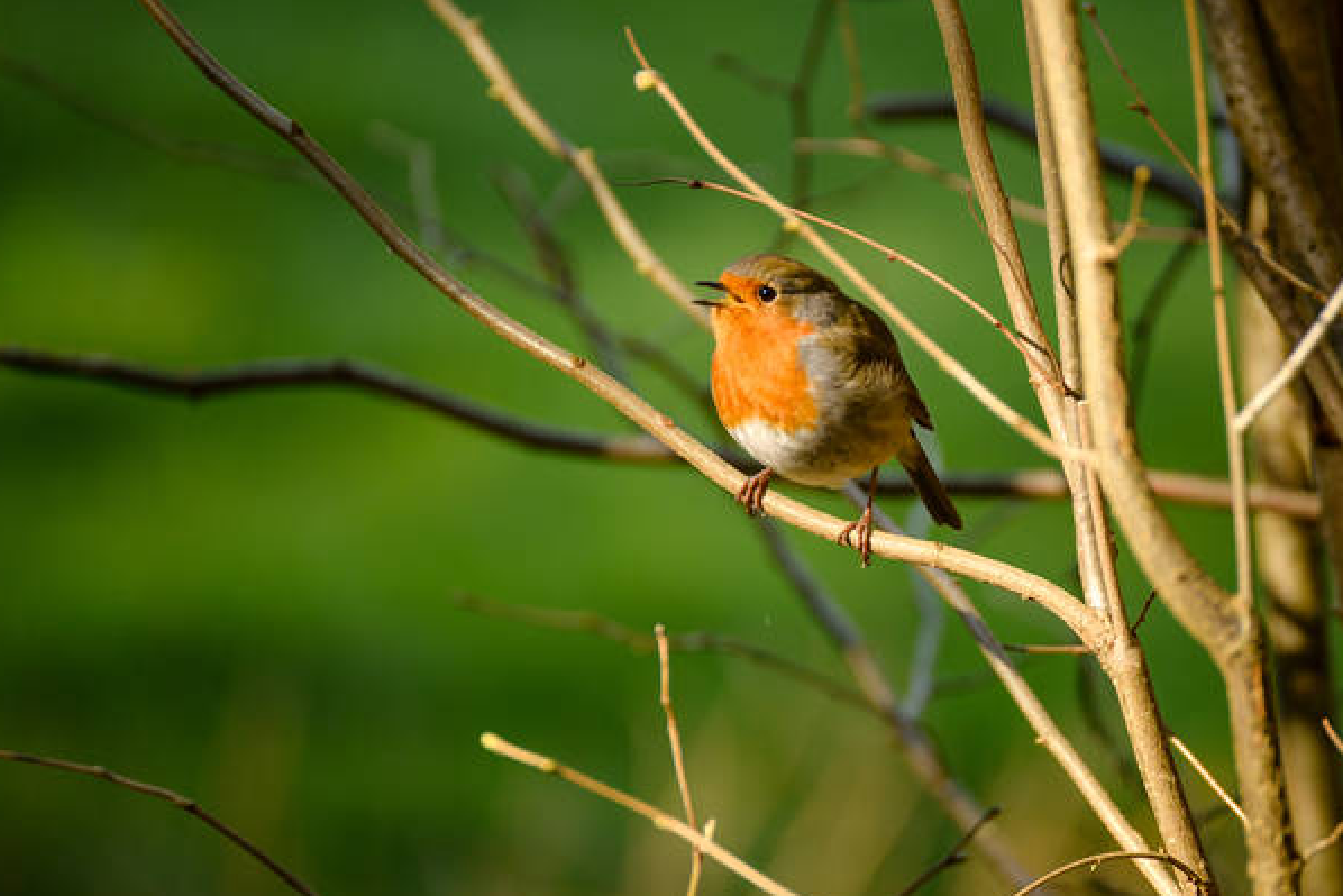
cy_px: 371
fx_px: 11231
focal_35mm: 301
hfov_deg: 6.8
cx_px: 777
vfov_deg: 4.6
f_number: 5.6
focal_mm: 250
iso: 250
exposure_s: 1/250
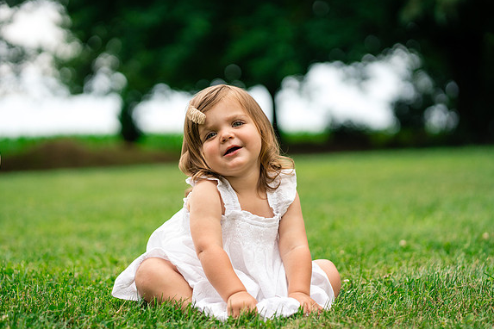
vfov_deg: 15.9
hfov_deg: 23.6
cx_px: 249
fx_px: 1180
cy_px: 164
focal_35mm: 86
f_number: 2.5
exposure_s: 1/2500
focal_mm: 85
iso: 400
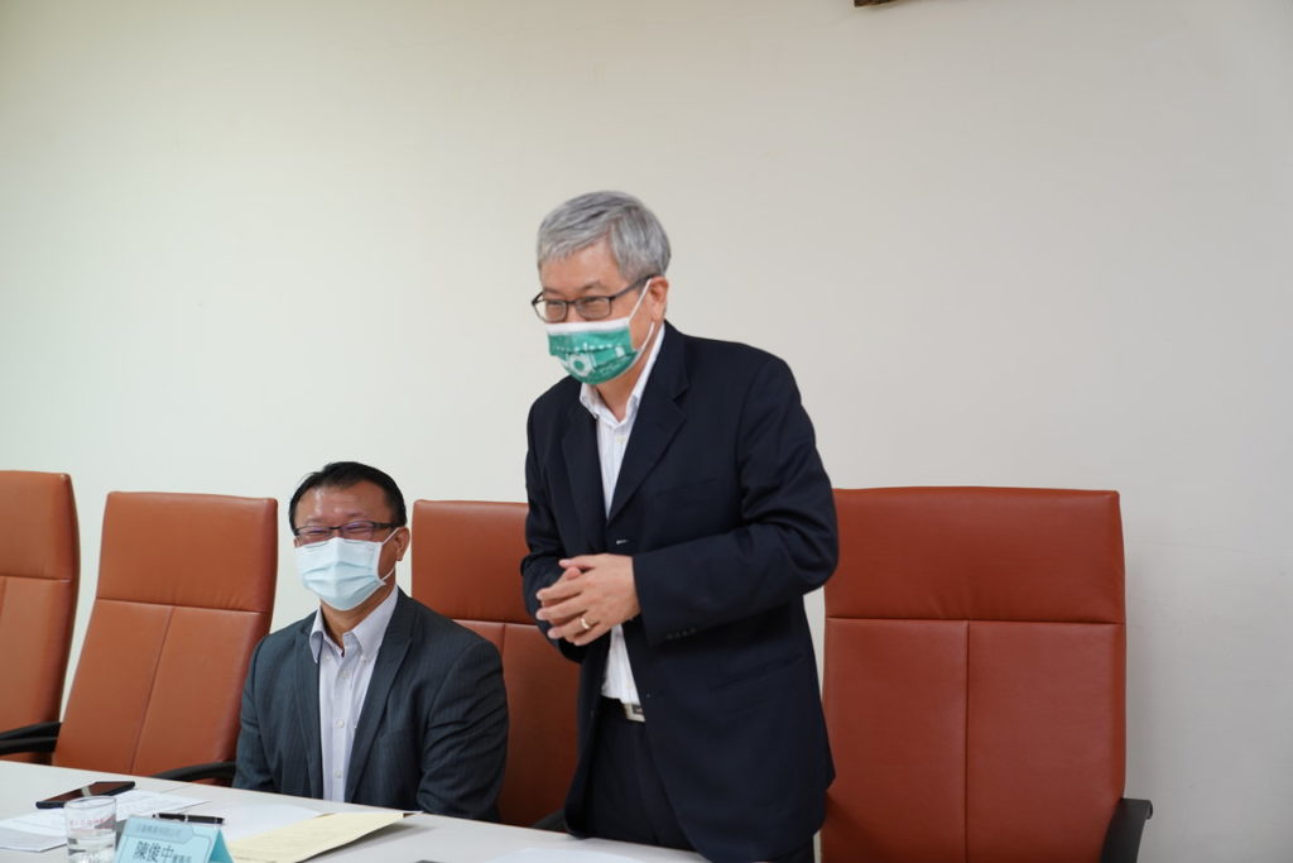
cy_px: 432
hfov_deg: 28.8
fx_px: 2514
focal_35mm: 70
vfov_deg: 19.5
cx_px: 646
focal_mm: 70
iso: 400
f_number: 2.8
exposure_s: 1/80
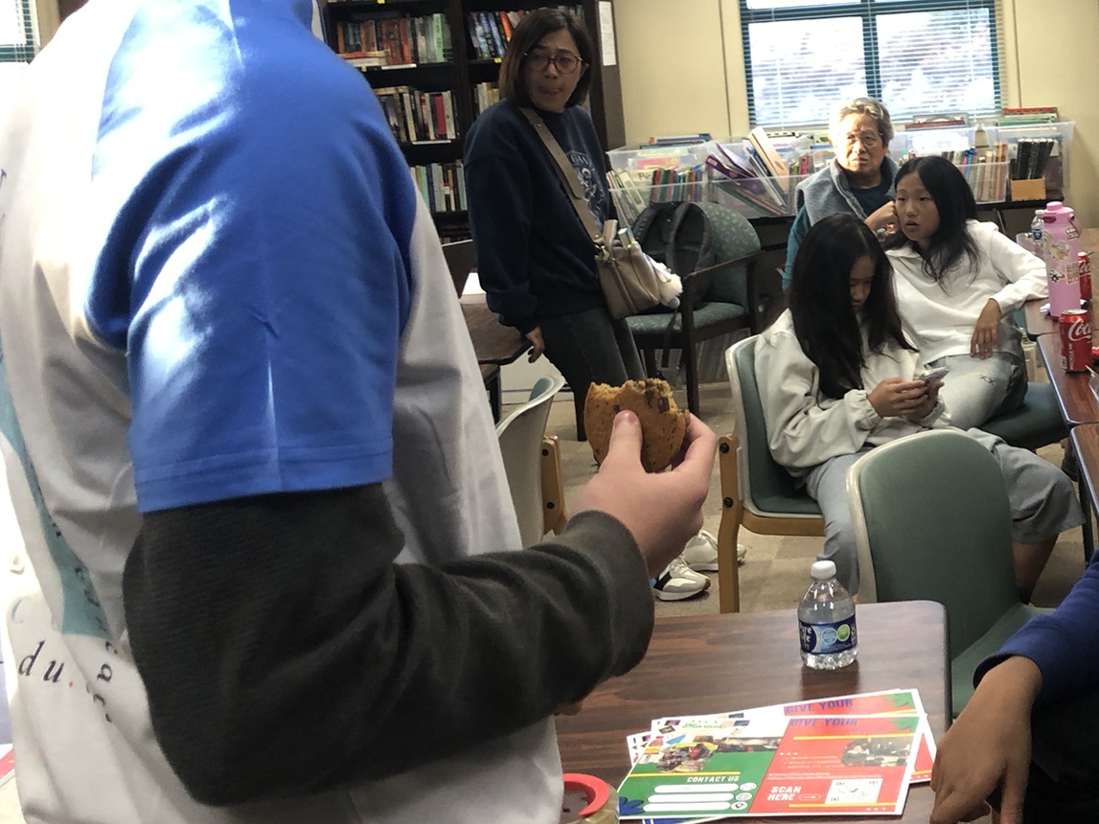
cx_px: 953
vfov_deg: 28.5
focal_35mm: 50
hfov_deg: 36.2
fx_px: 1587
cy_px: 160
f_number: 1.8
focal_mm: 3.99
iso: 40
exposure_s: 1/17
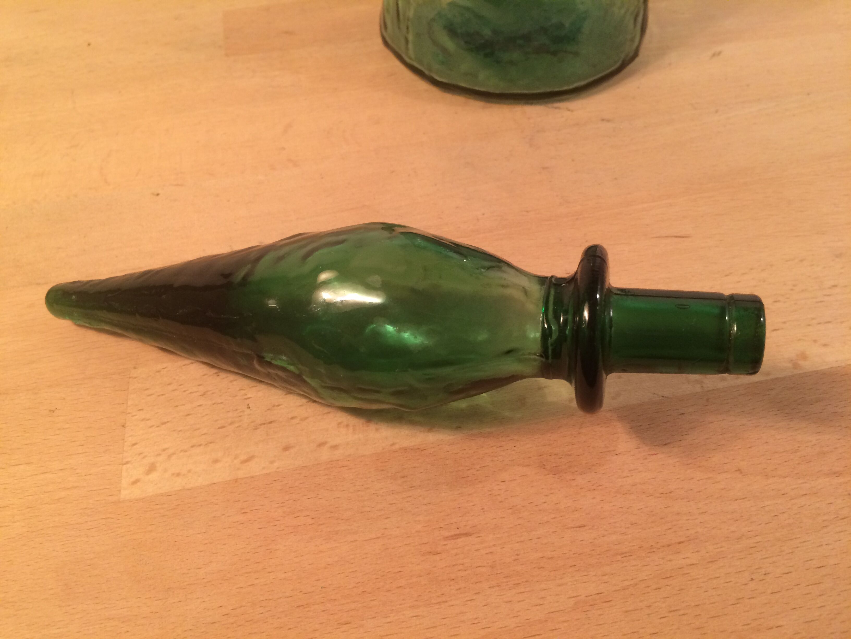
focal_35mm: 29
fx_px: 713
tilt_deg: -48.1
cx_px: 426
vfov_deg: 48.2
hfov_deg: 61.7
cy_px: 320
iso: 80
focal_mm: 4.15
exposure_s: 1/33
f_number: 2.2
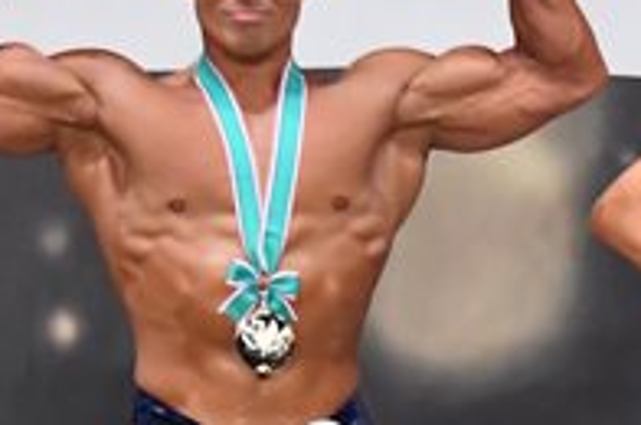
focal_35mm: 799
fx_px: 14203
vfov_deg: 1.7
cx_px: 839
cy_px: 487
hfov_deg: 2.6
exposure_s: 1/400
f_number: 5.6
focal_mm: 135
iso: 6400
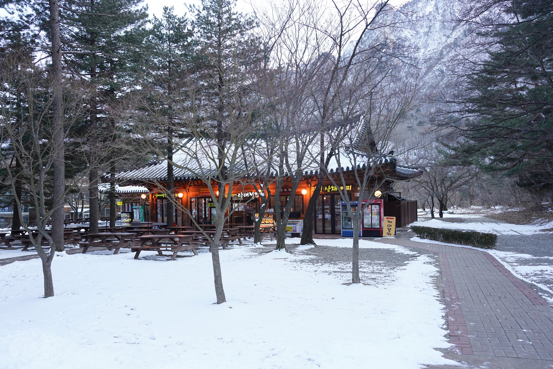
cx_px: 276
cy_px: 184
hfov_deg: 63.7
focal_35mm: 29
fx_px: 446
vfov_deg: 45.0
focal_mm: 29
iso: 320
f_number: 5.6
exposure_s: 1/100
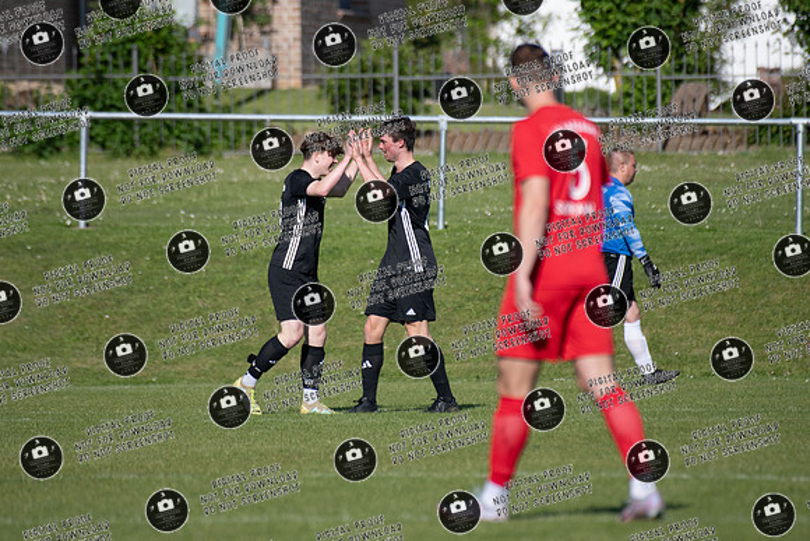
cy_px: 215
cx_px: 386
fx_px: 13590
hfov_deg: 3.4
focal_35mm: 604
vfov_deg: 2.3
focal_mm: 480
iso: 320
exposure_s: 1/1600
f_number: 5.6
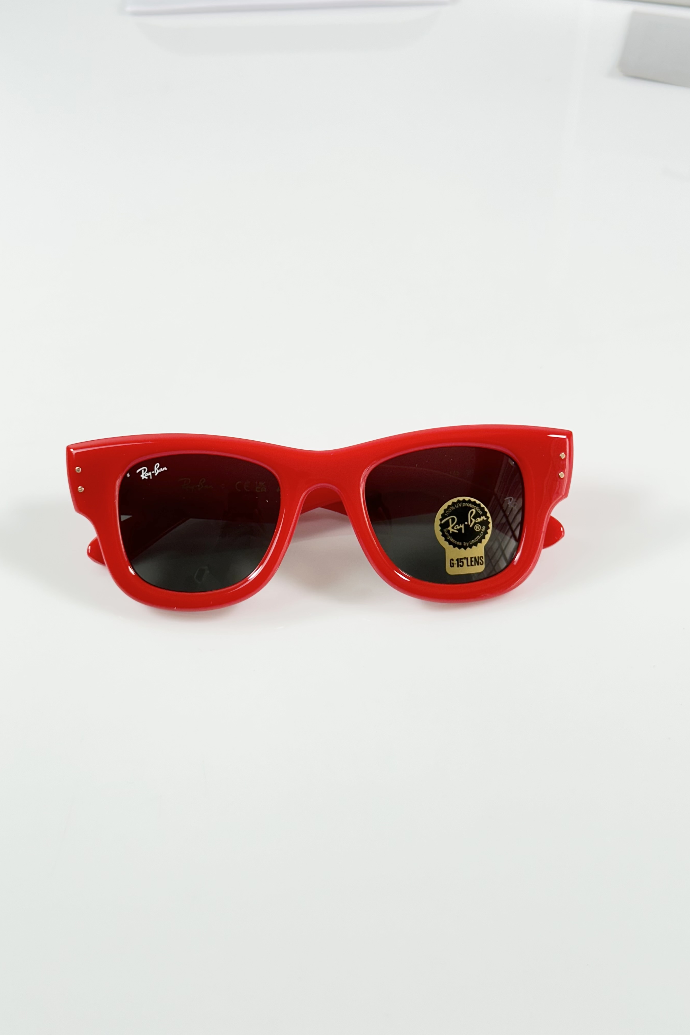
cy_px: 518
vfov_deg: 39.6
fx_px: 1437
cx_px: 313
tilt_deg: -48.2
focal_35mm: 50
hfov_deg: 27.0
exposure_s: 1/100
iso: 40
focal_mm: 6.86
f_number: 1.78
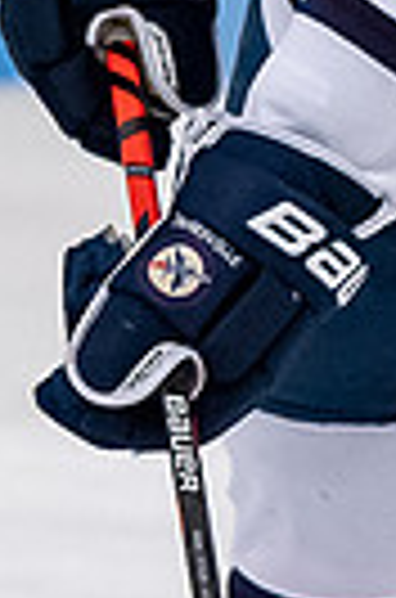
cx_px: 378
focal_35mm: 1358
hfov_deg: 1.0
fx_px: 22523
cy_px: -632
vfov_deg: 1.5
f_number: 3.5
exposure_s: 1/800
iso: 2500
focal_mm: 130
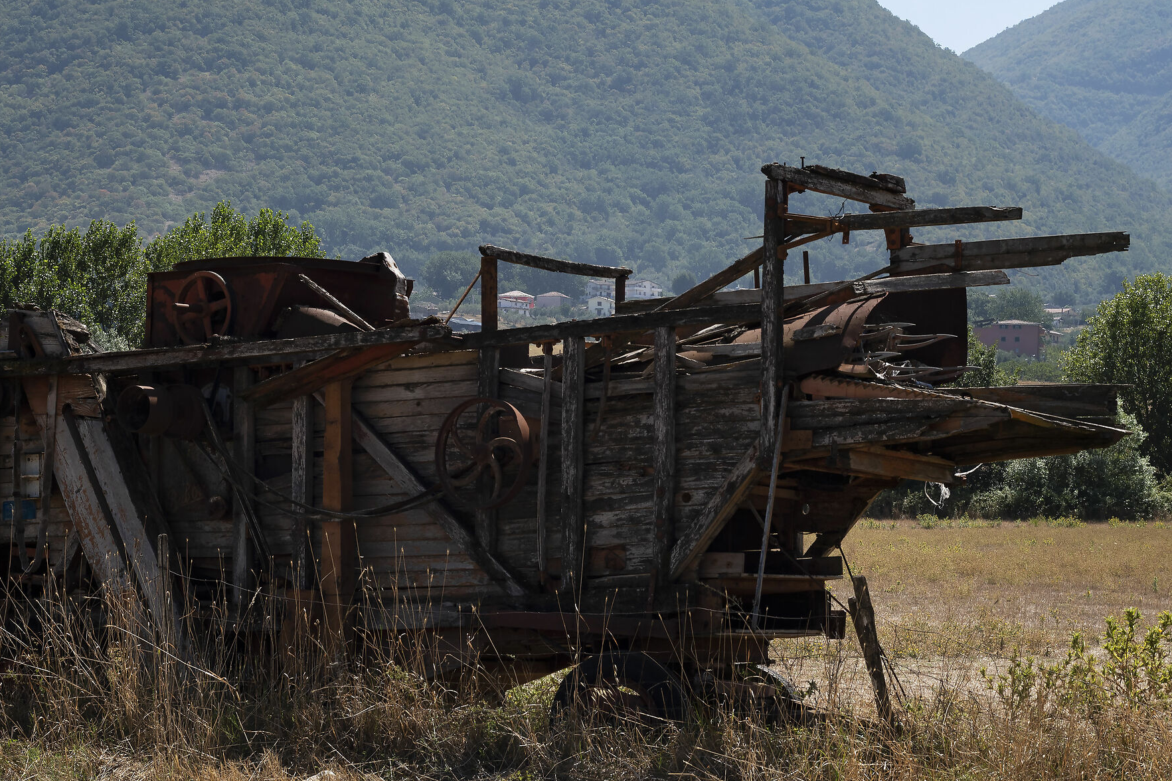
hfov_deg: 20.0
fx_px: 3320
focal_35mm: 102
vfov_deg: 13.4
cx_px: 577
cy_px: 290
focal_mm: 50
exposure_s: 1/200
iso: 100
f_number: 11
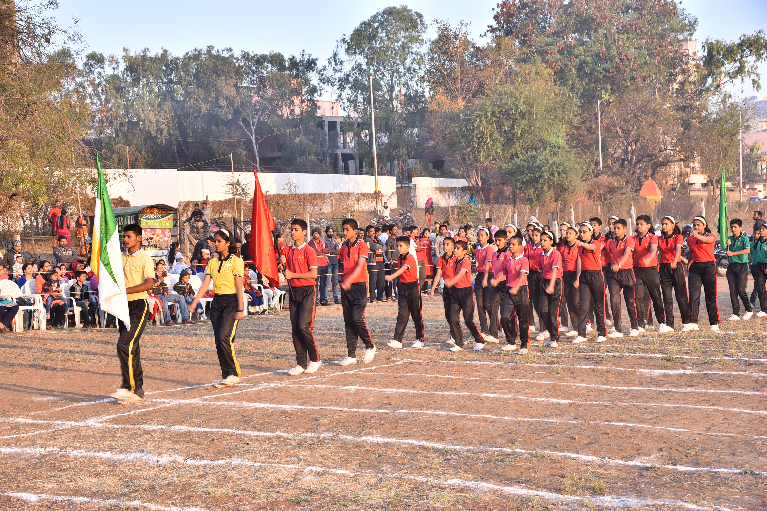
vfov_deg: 20.6
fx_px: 1406
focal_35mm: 66
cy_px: 256
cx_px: 384
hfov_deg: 30.5
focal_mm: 66
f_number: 9
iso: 320
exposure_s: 1/80
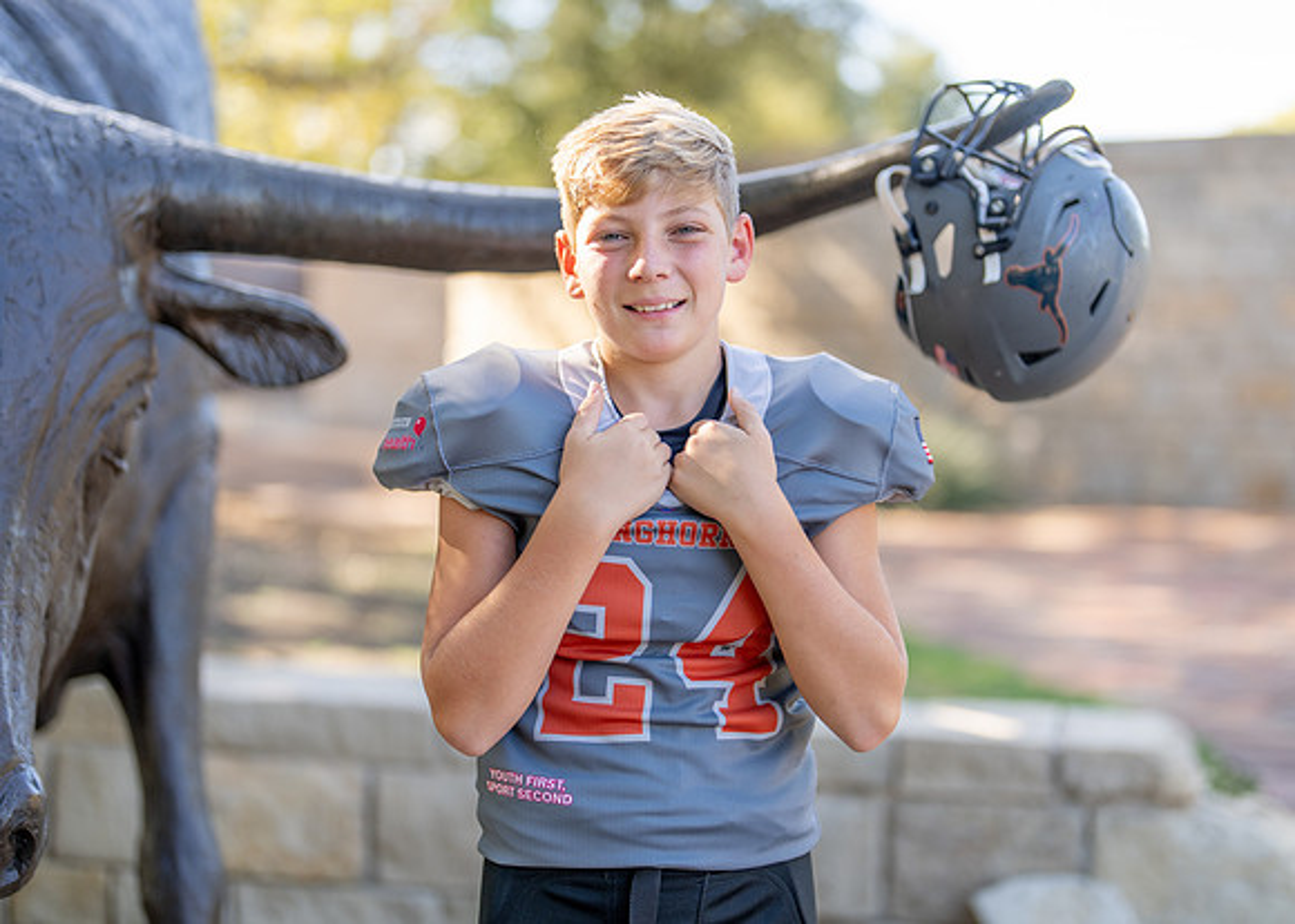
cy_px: 437
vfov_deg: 25.2
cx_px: 711
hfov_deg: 34.7
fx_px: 2070
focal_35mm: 56
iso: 100
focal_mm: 50
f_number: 1.2
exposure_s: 1/800
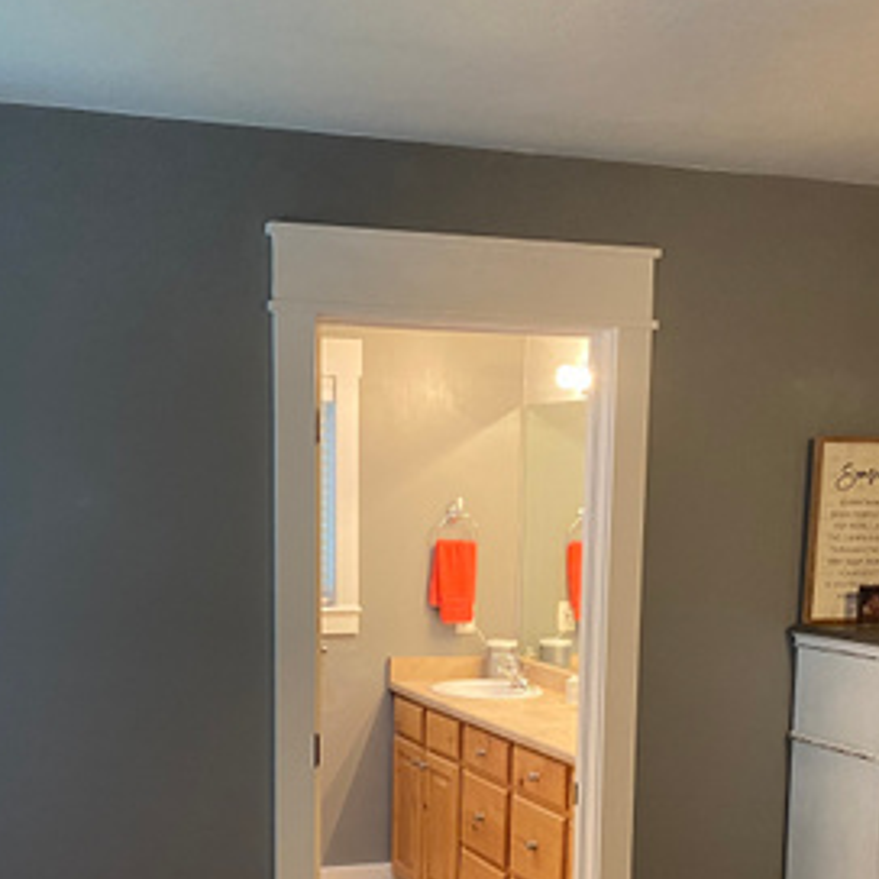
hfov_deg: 31.6
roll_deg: -1.4
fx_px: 1551
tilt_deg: -11.0
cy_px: 756
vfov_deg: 30.5
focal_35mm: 54
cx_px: 420
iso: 250
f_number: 1.8
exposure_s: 1/60
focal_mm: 4.25
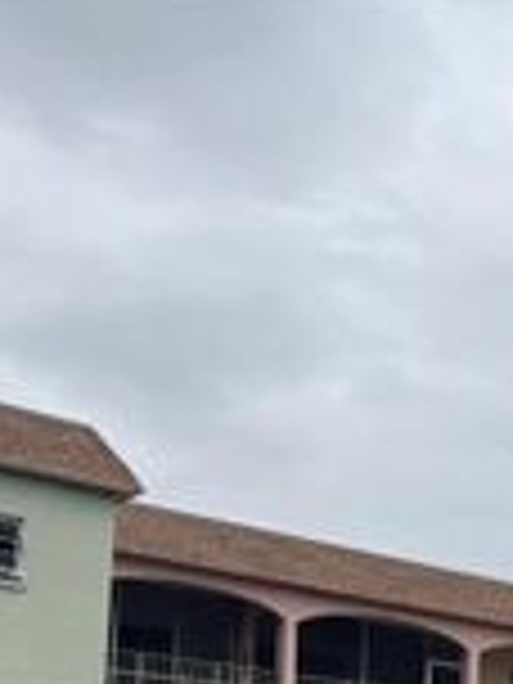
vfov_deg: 22.7
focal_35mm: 79
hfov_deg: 15.0
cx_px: 1044
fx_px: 1561
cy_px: 821
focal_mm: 6.76
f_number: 1.78
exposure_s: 1/3802
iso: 80
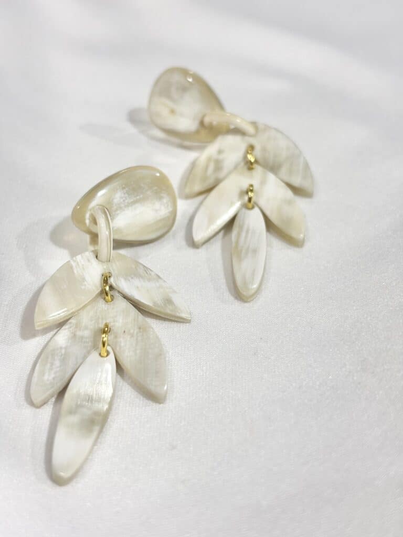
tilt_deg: -36.2
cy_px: 268
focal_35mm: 52
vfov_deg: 36.8
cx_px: 202
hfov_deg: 28.0
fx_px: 807
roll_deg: +7.0
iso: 32
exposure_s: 1/290
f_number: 1.6
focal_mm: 5.96
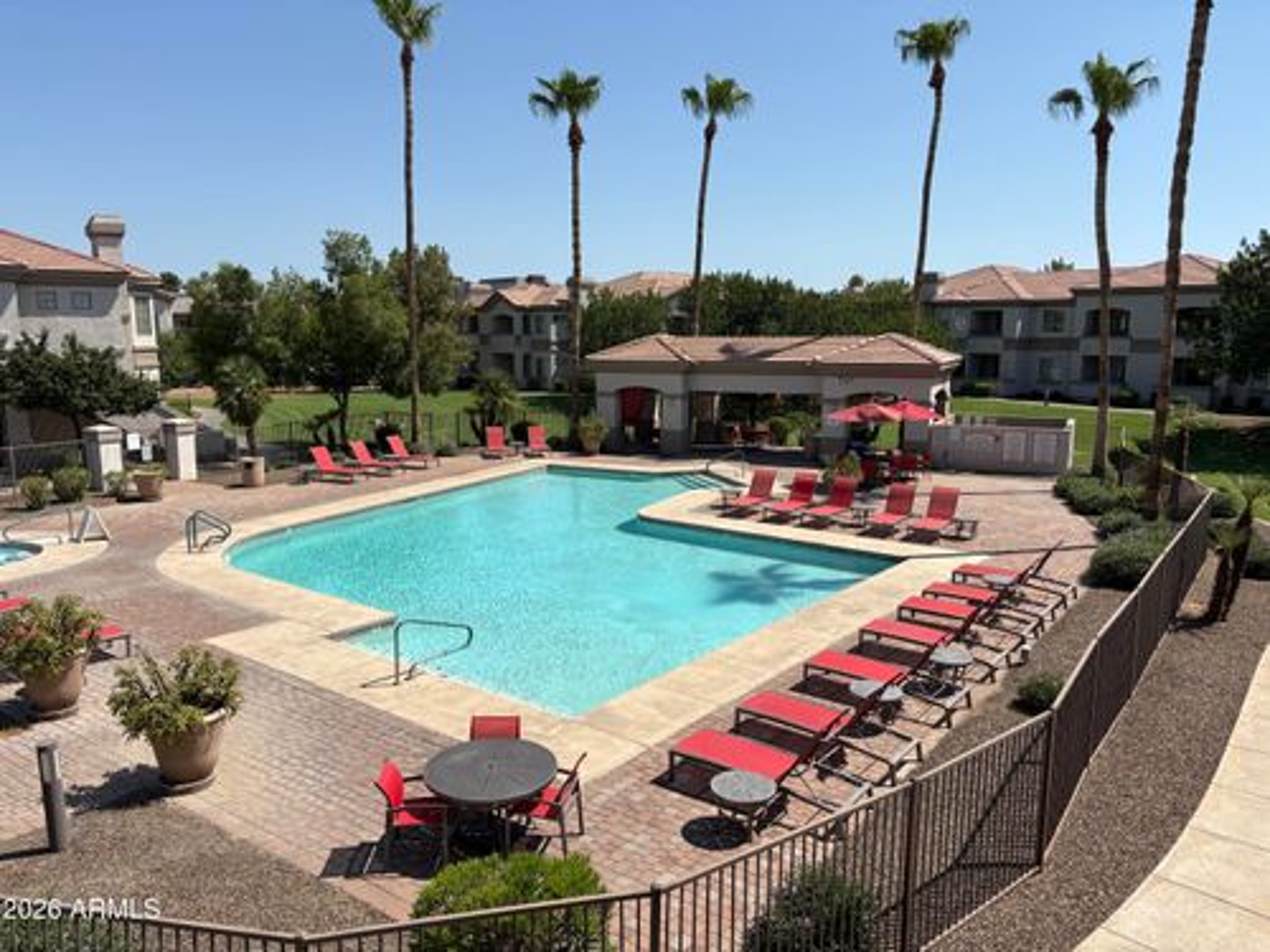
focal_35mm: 26
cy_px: 476
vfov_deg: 53.1
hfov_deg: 67.3
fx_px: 954
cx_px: 635
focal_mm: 5.96
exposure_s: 1/4608
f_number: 1.6
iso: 50
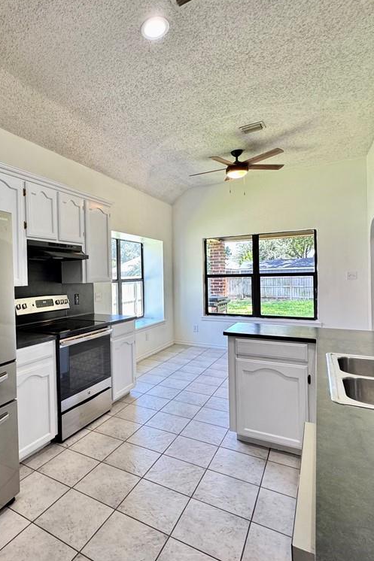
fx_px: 312
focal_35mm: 20
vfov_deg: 84.0
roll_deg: +1.0
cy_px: 280
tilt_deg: -0.8
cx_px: 103
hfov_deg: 59.3
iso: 200
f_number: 2.2
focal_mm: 2.22
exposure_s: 1/60
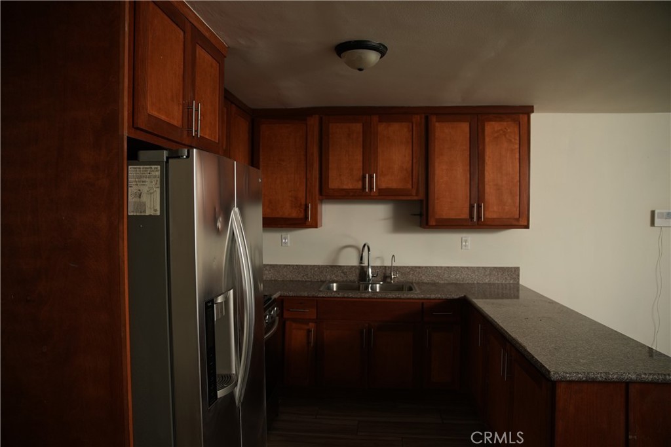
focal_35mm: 24
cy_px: 224
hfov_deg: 73.7
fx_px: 447
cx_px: 336
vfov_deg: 53.1
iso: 500
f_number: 3.2
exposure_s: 1/60
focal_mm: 24
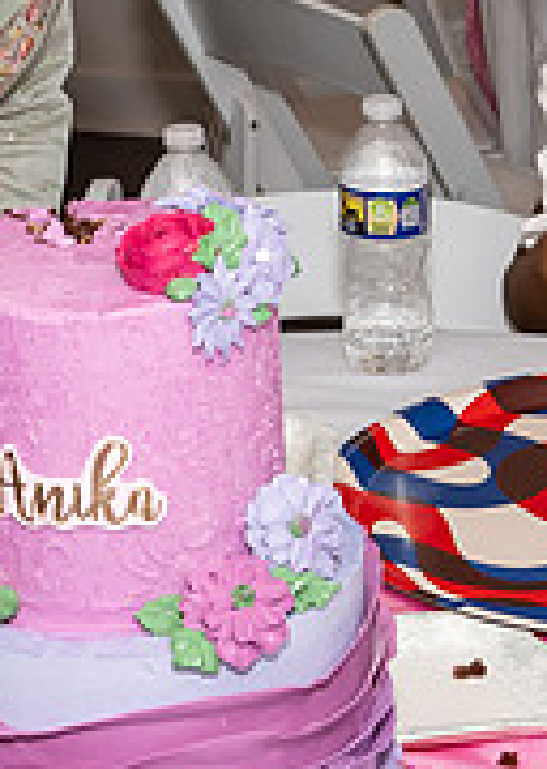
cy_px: 47
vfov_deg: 15.8
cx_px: 101
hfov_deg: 11.4
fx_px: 2727
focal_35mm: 125
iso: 640
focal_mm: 23
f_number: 7.1
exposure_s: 1/250
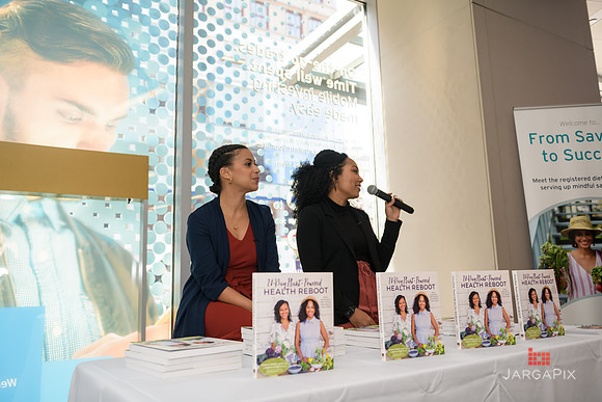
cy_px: 201
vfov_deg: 45.0
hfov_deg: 63.6
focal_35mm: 29
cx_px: 301
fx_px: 485
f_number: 3.2
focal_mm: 29
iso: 200
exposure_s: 1/125
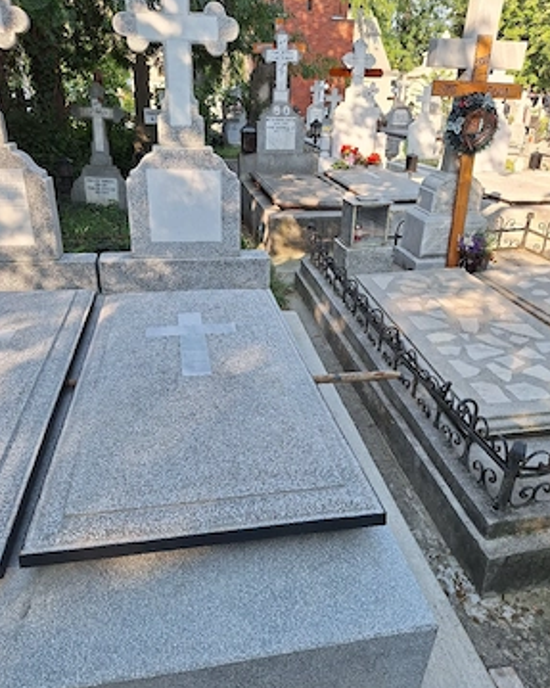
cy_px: 333
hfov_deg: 56.8
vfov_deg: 68.1
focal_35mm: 25
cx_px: 280
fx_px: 509
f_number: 1.8
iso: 40
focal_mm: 5.54
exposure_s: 1/769
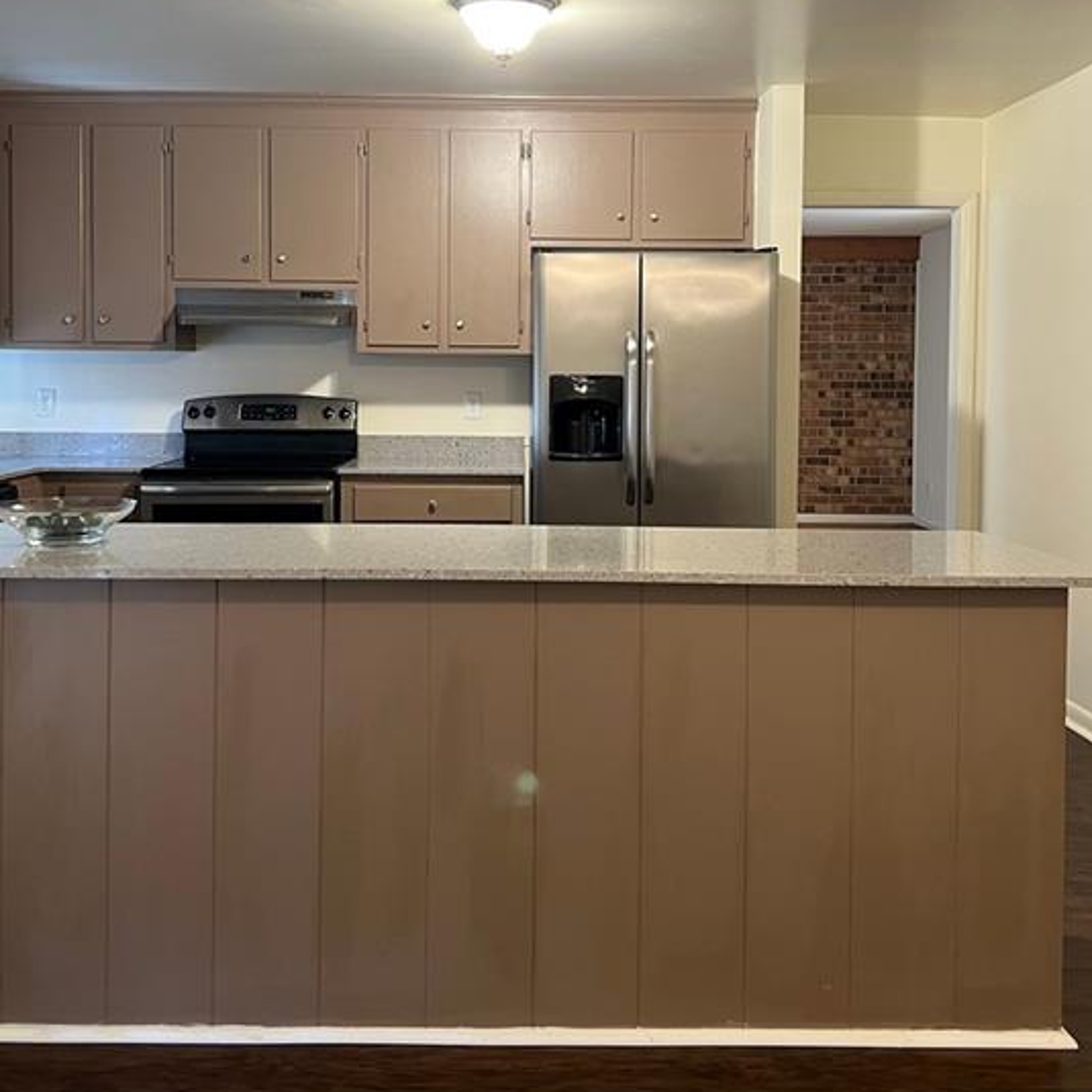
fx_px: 1178
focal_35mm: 33
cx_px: 523
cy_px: 402
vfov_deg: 49.2
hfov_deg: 49.7
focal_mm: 5.7
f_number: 1.5
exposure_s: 1/60
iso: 160
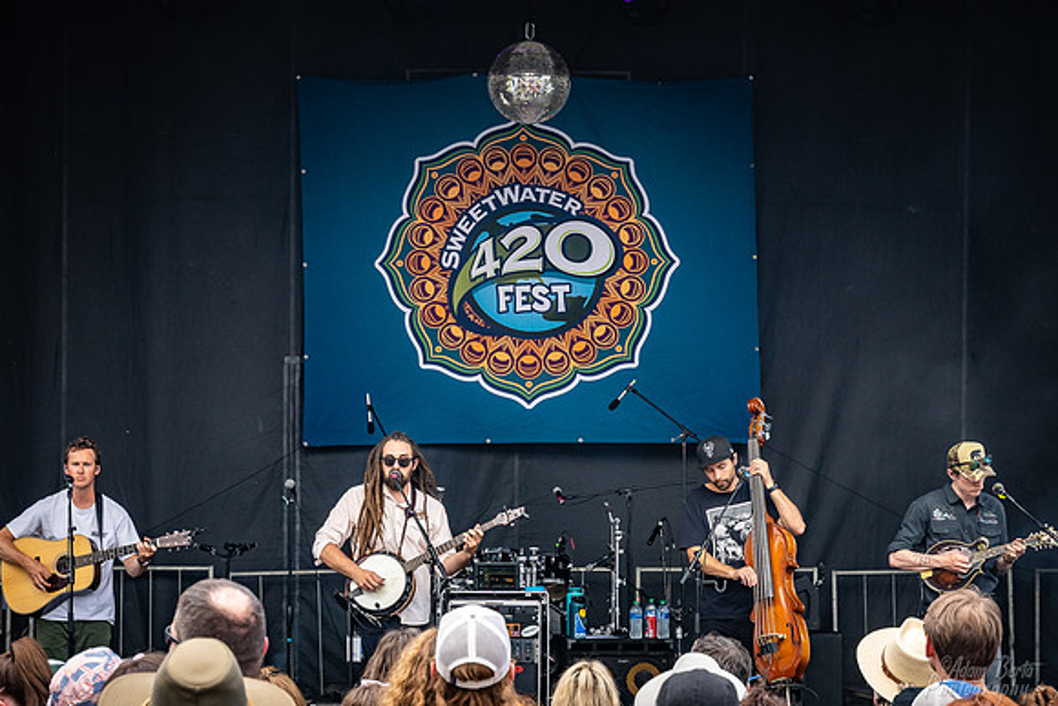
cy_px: 349
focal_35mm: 99
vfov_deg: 13.8
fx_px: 2924
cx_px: 536
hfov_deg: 20.5
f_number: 6.3
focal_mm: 65
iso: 400
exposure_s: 1/320
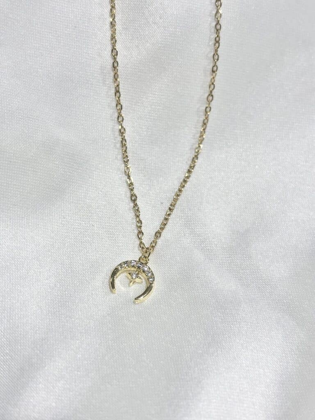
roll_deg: -2.0
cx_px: 158
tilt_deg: -39.3
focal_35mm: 52
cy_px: 210
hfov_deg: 28.0
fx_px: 631
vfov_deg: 36.8
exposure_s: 1/418
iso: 32
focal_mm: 5.96
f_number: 1.6
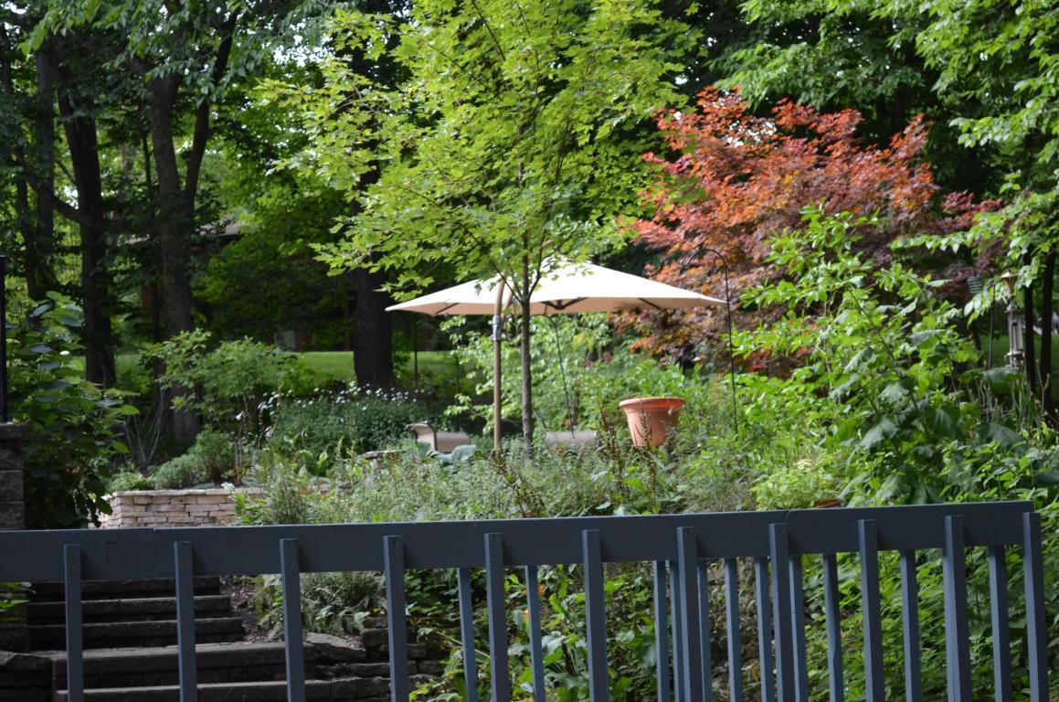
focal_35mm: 82
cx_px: 530
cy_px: 351
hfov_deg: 24.7
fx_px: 2422
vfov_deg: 16.5
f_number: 5.6
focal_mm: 55
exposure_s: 1/125
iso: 400
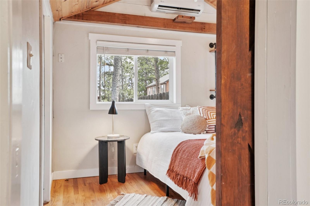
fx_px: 258
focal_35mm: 30
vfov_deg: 43.6
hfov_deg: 61.9
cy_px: 103
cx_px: 155
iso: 500
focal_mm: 20
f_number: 8
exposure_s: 1/30
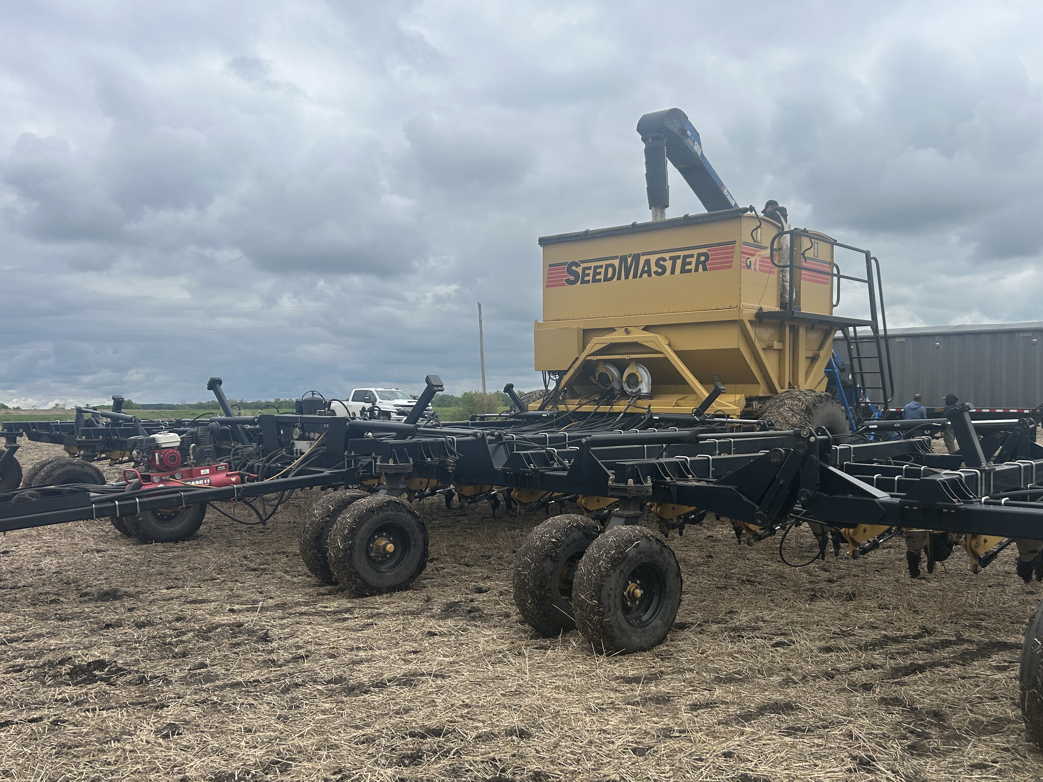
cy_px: 416
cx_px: 578
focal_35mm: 30
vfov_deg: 46.8
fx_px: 904
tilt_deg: +0.9
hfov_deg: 59.8
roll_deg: +2.1
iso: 50
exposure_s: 1/4630
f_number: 1.5
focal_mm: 5.7
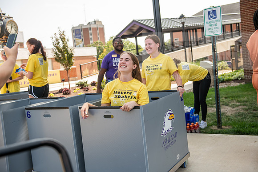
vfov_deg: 30.5
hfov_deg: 44.5
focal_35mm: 44
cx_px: 129
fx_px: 315
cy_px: 86
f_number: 3.5
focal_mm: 44
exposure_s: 1/400
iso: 160
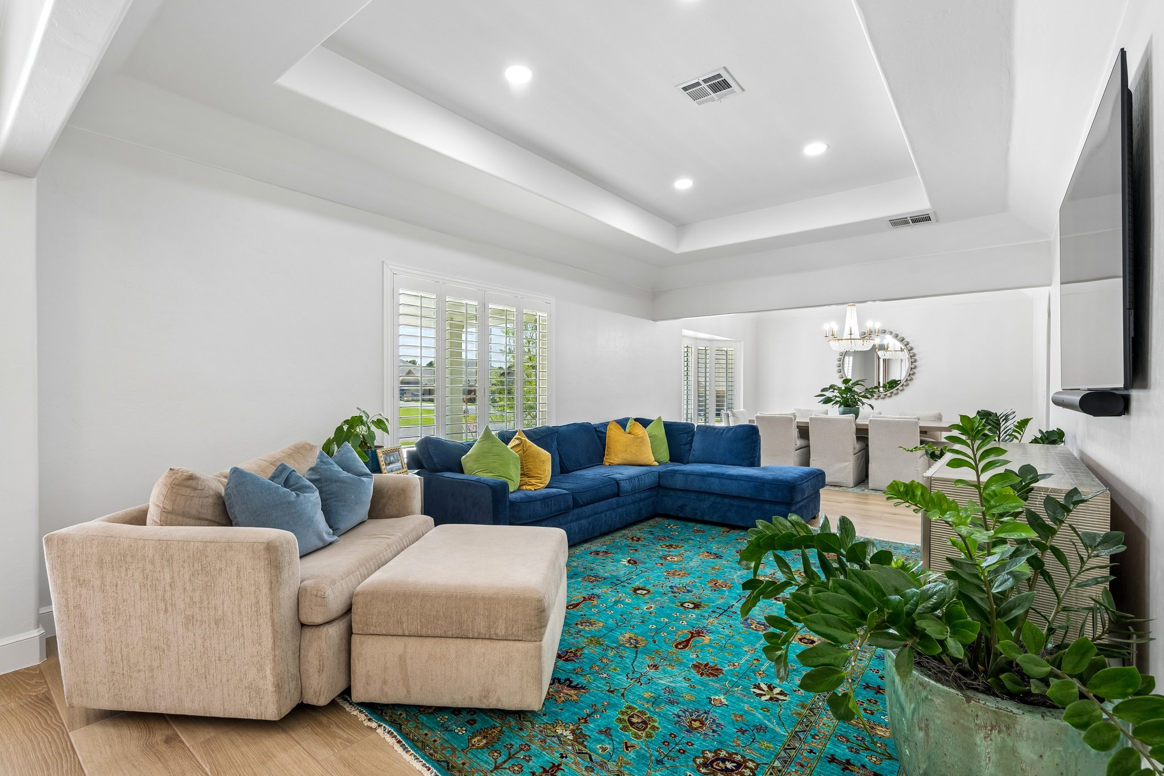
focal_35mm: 16
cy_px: 388
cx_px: 582
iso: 200
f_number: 8
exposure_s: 1/13
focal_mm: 16
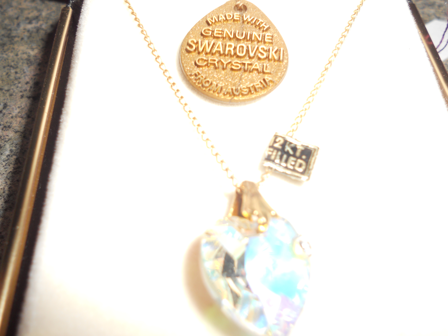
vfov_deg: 44.2
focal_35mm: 32
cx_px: 224
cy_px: 168
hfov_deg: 56.8
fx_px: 414
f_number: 8.8
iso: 80
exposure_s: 1/25
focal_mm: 5.8
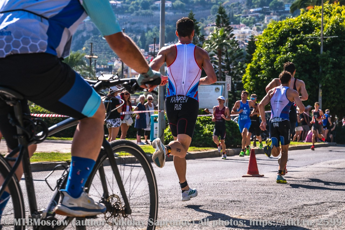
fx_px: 881
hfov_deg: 22.1
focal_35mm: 92
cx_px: 172
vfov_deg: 14.9
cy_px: 115
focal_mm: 92
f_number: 8
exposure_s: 1/1000
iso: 250
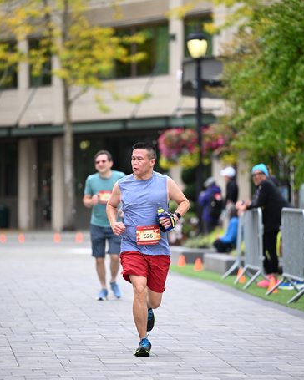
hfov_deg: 6.8
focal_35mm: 227
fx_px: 2553
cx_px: 152
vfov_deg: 8.5
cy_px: 202
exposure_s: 1/2000
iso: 640
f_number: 2.8
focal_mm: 200
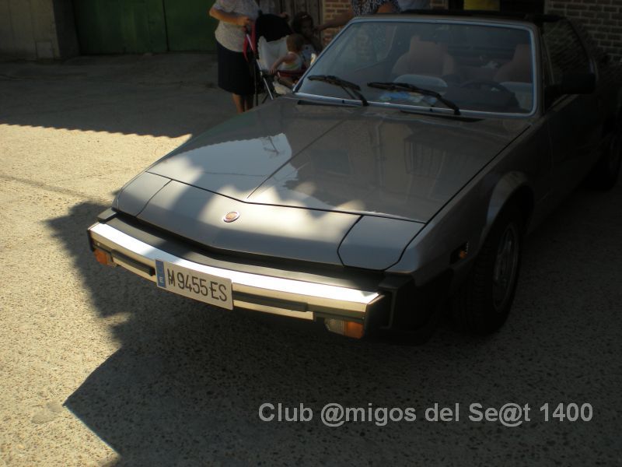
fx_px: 683
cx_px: 311
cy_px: 234
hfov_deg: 49.0
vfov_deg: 37.7
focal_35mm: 38
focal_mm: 6.3
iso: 64
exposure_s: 1/458
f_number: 4.6
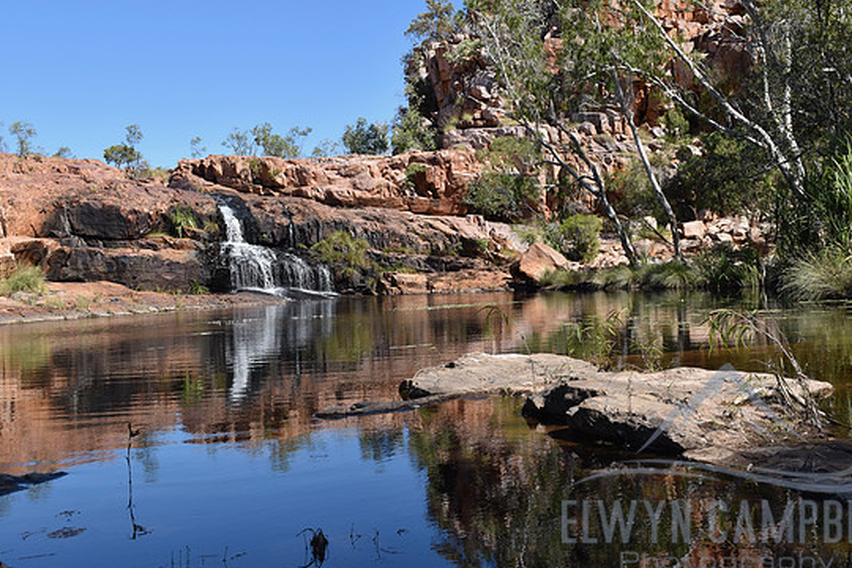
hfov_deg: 44.9
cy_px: 269
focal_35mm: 44
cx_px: 448
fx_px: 1030
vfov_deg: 30.8
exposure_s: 1/320
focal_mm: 27
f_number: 9
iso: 200
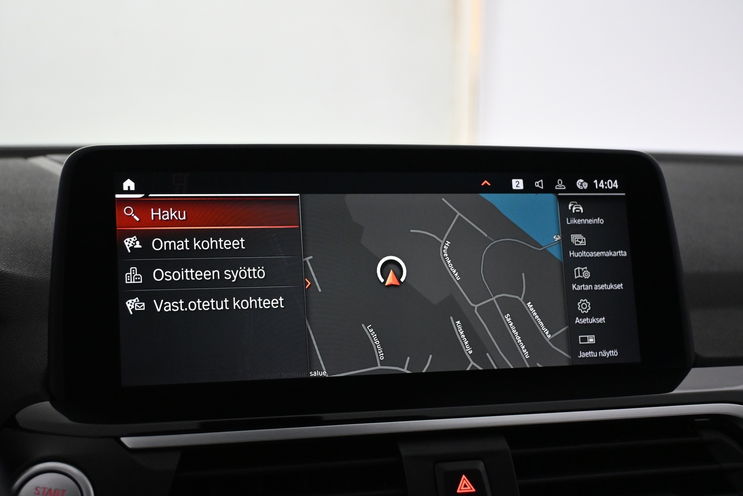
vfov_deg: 23.8
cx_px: 372
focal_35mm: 57
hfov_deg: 35.1
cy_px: 248
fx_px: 1176
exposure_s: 1/80
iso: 3200
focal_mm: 38
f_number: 5.6
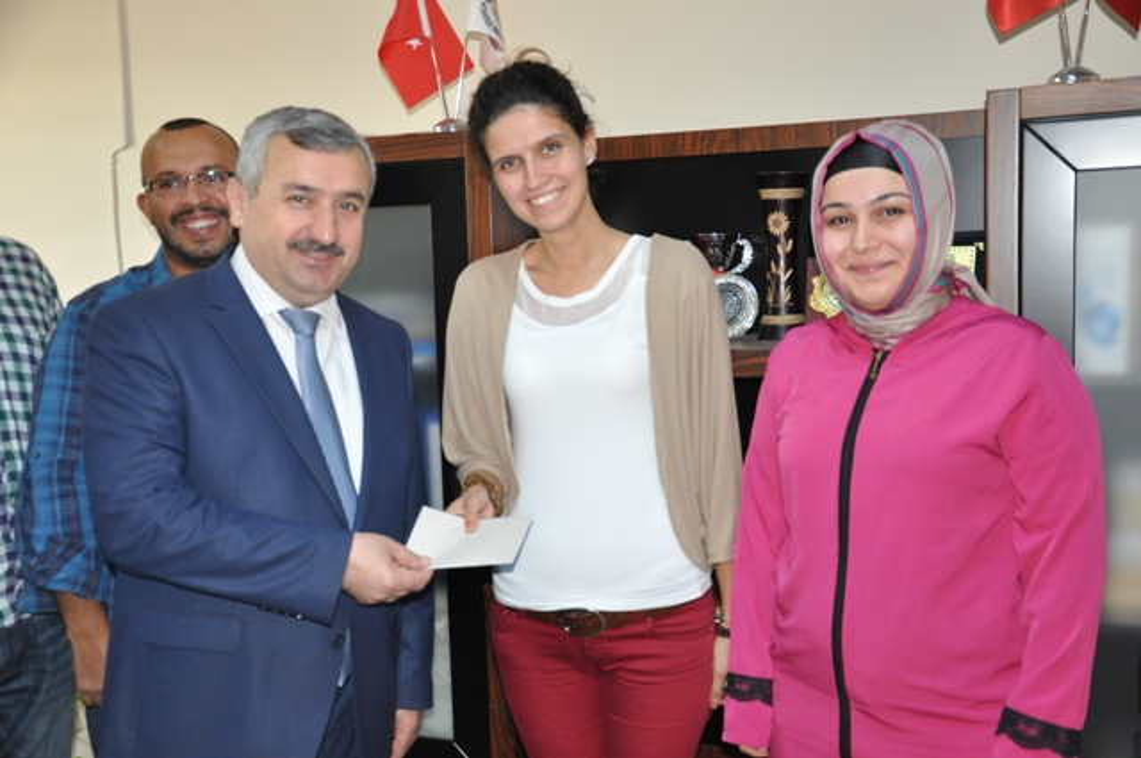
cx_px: 570
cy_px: 379
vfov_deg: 31.8
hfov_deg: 46.5
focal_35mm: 42
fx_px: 1329
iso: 800
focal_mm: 28
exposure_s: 1/60
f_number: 4
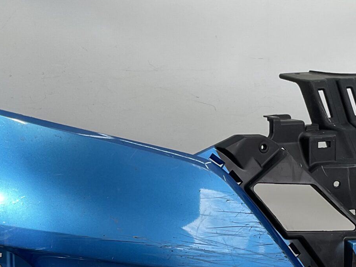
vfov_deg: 17.9
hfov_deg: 23.8
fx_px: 843
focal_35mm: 82
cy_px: 201
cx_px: 229
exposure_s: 1/157
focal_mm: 3
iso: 16
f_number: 1.8
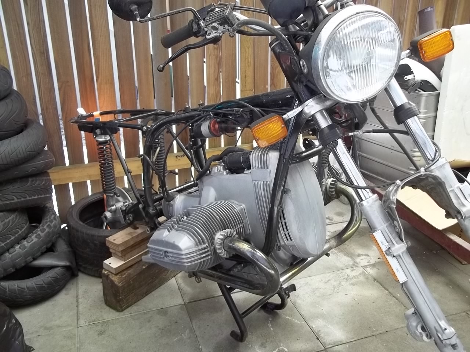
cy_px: 176
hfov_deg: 56.8
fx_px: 434
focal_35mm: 32
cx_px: 235
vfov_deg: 44.2
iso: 64
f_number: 2.9
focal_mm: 5.7
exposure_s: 1/50
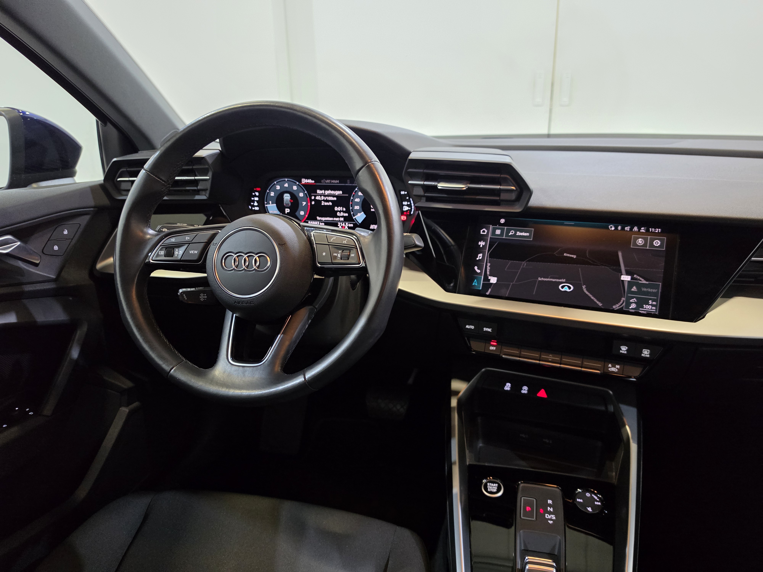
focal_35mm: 23
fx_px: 507
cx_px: 382
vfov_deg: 58.9
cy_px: 286
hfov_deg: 73.9
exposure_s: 1/100
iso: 400
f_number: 1.4
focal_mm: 6.5
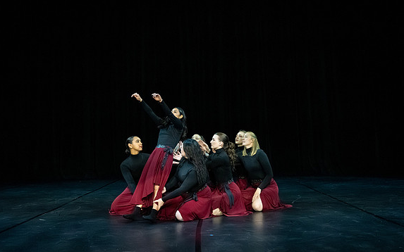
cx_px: 185
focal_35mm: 42
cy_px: 101
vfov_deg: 30.5
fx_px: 462
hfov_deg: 47.2
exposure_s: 1/500
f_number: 4
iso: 10000
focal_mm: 30
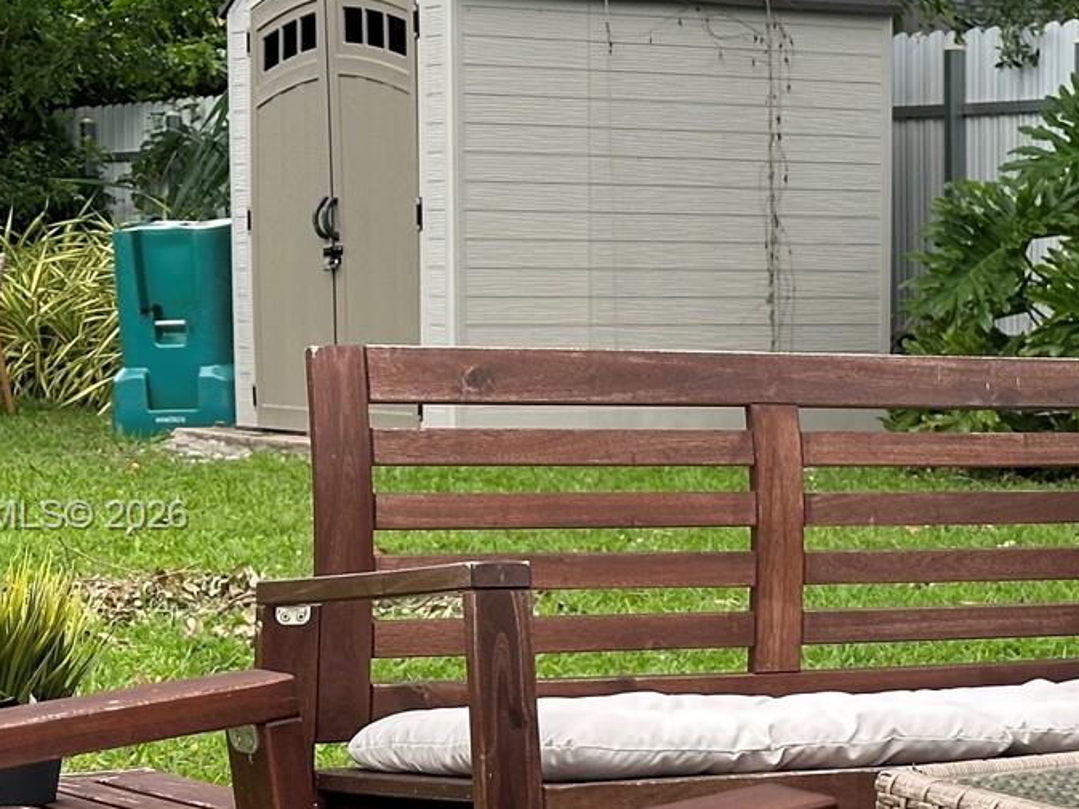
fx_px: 3552
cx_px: 970
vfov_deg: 13.0
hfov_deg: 17.0
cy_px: 517
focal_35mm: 114
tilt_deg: -5.0
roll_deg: +0.5
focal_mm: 6.86
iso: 64
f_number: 1.78
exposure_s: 1/642
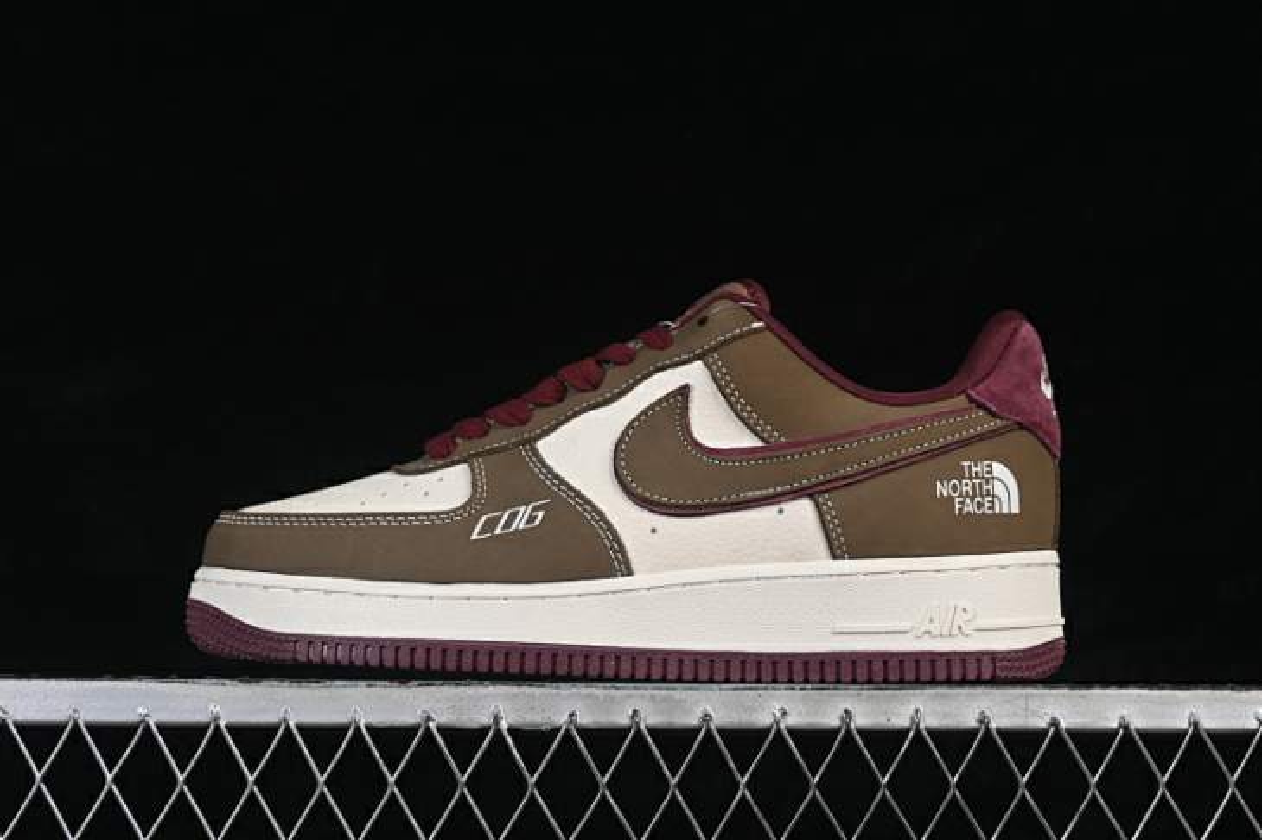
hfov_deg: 27.0
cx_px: 631
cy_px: 420
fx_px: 2628
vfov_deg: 18.2
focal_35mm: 75
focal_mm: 50
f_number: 8
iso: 160
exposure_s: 1/80
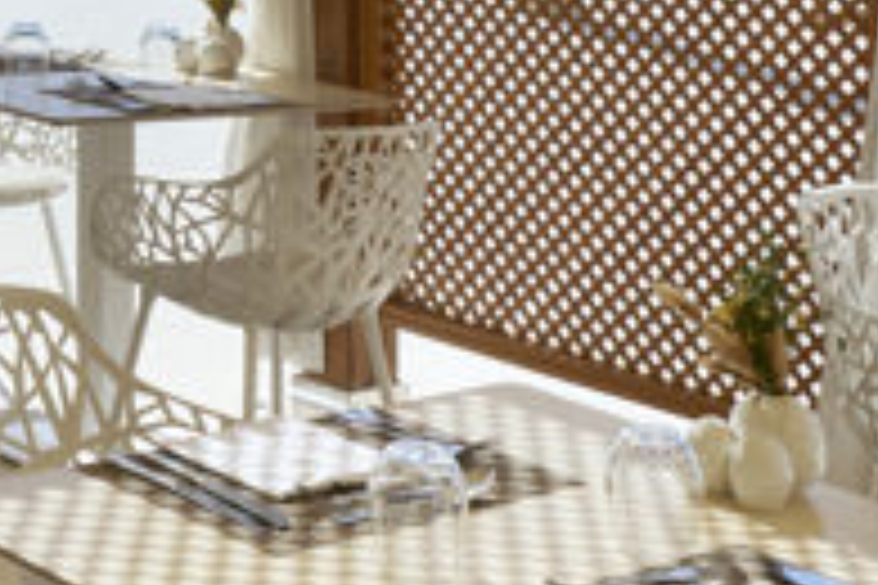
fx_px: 2503
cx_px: -9
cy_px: -320
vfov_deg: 12.6
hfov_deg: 19.3
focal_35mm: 103
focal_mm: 19.5
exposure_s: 1/160
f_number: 13
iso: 250
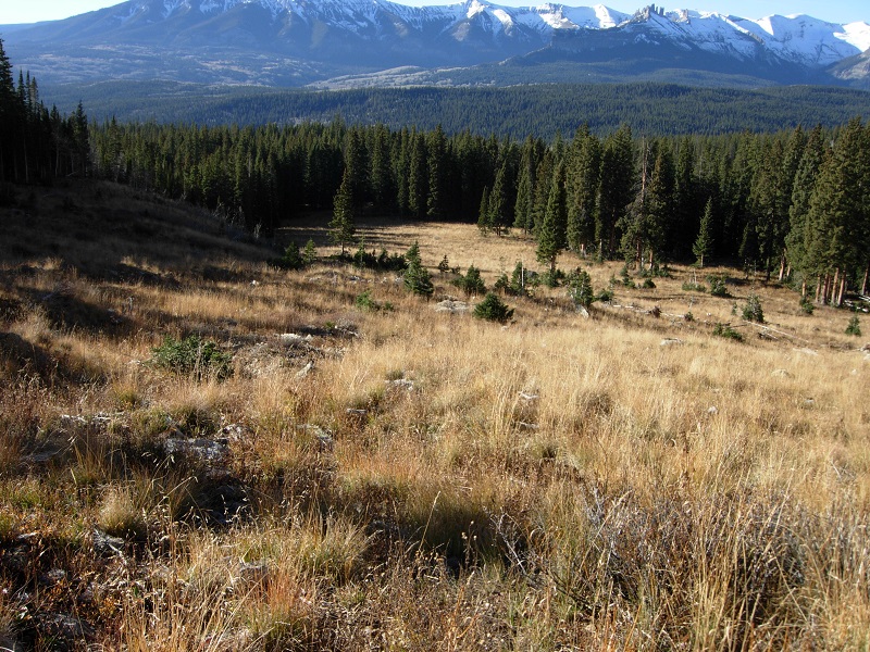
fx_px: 905
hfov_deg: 51.4
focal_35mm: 36
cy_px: 326
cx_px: 435
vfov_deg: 39.7
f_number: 4.8
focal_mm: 7.5
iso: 50
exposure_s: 1/203
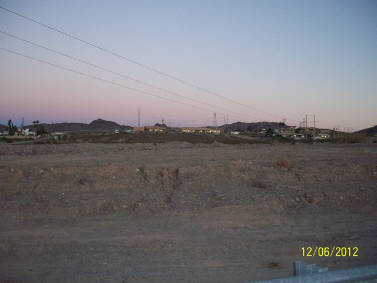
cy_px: 142
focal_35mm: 35
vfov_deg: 40.7
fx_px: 381
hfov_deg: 52.6
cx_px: 188
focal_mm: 6.3
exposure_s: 1/100
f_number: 3.1
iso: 320
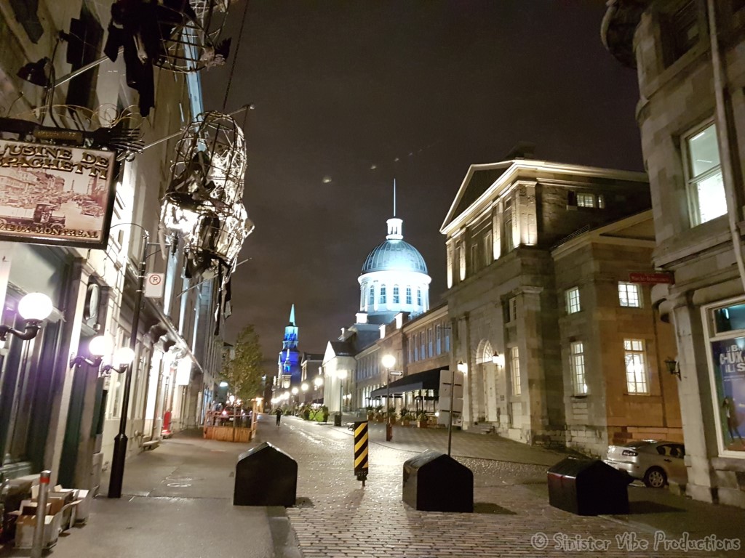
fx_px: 560
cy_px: 279
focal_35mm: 26
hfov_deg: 67.3
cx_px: 372
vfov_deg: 53.1
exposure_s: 1/10
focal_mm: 4.2
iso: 640
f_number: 1.7
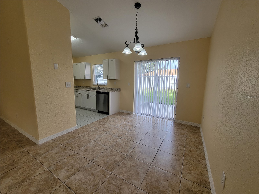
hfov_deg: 106.2
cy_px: 97
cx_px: 130
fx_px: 97
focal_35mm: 13
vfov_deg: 89.9
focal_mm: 2.2
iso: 50
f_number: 2.2
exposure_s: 1/120
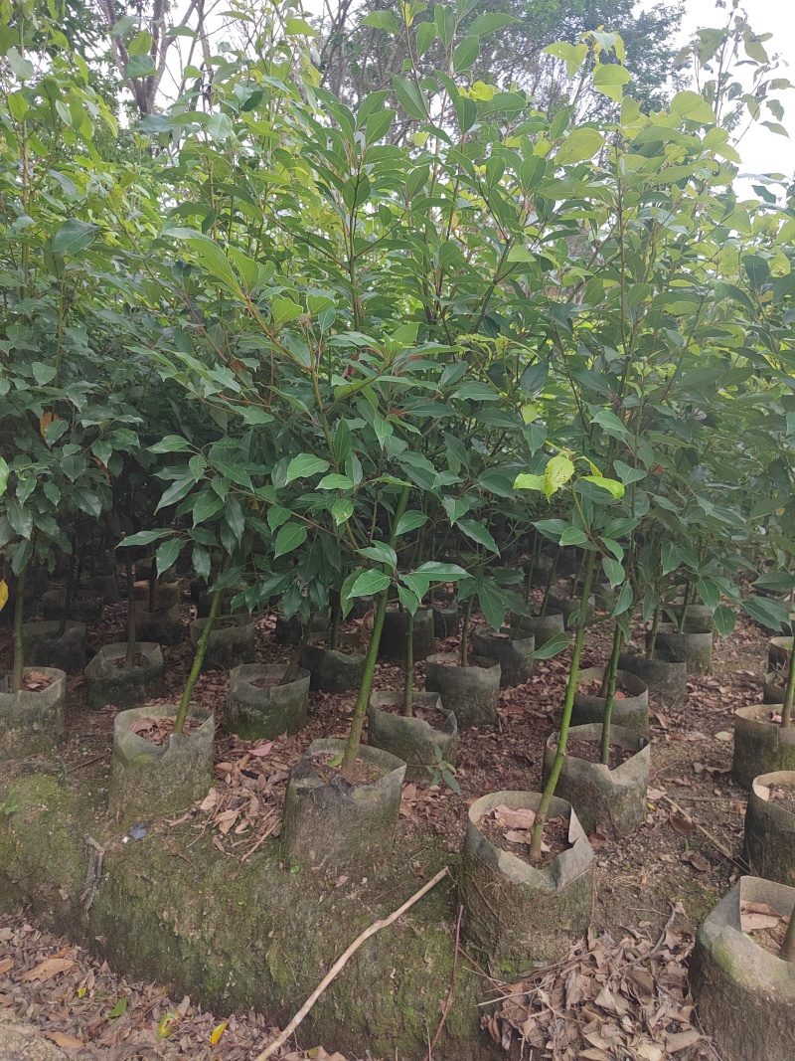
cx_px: 398
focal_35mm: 23
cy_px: 530
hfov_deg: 58.9
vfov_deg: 73.9
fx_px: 704
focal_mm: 5.52
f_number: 1.9
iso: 784
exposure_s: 1/100
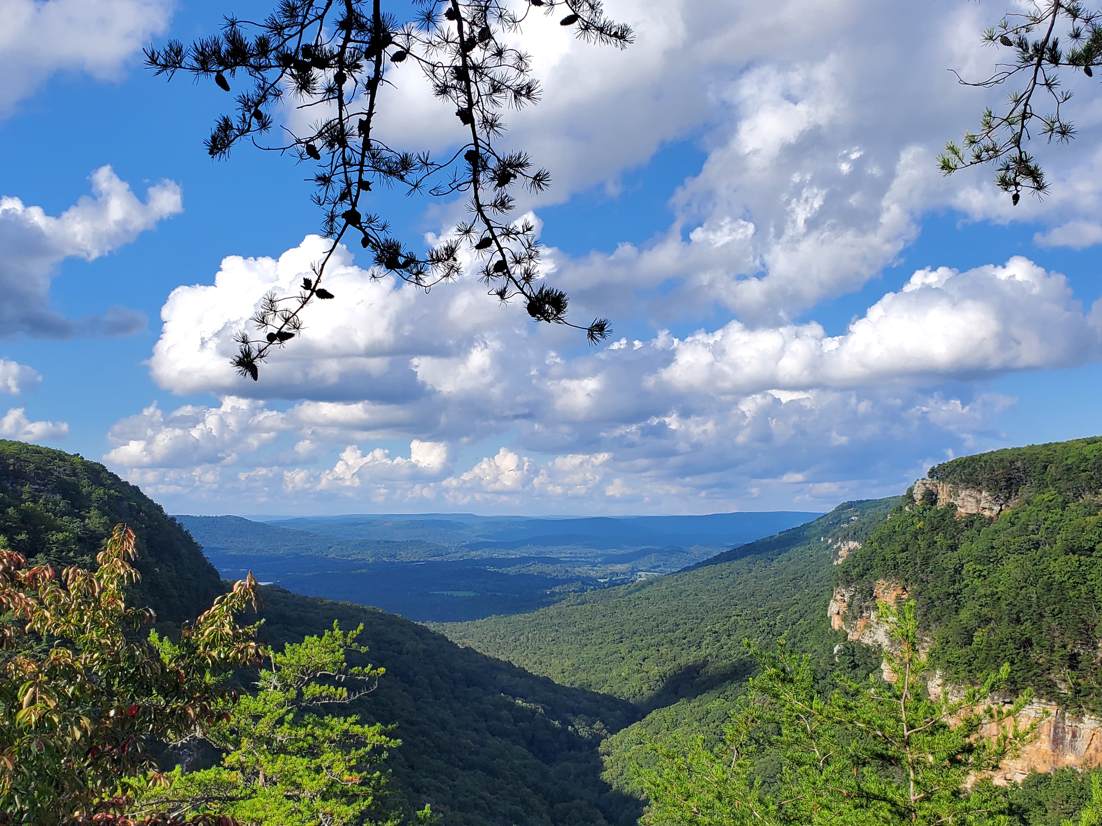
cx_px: 482
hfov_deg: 50.0
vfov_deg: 38.5
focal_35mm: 37
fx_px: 1178
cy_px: 490
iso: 50
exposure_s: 1/1945
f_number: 2.4
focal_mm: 4.3
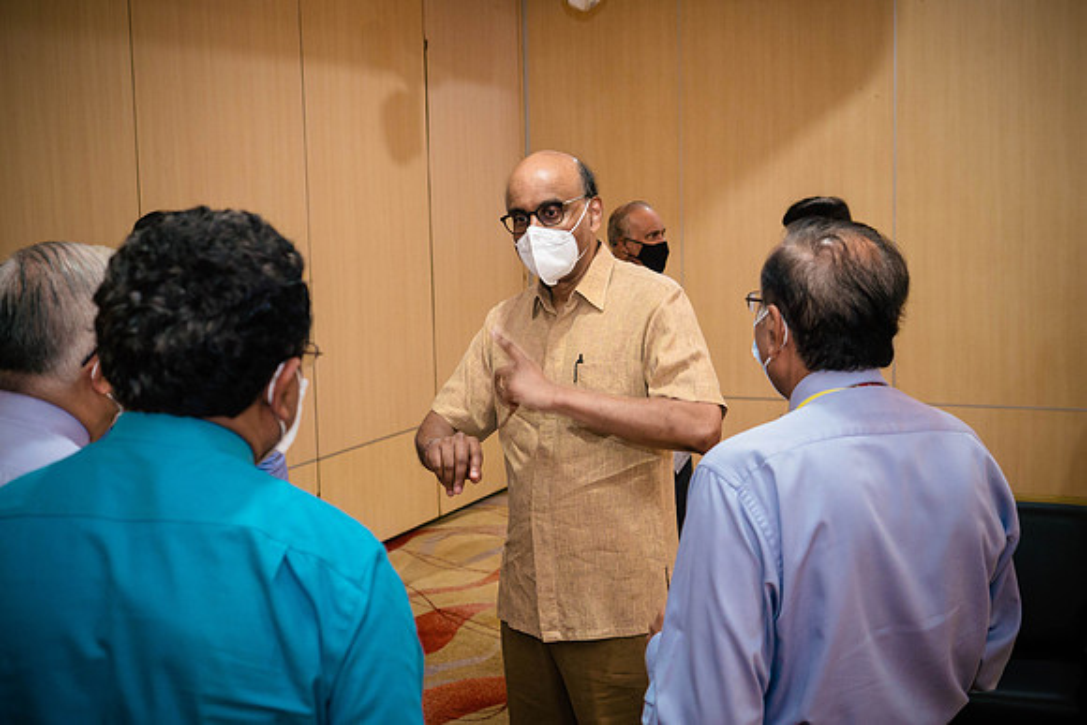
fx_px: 1539
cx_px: 544
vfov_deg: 26.5
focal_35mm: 51
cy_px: 362
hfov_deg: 38.9
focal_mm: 24
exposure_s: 1/80
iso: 1000
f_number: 2.8
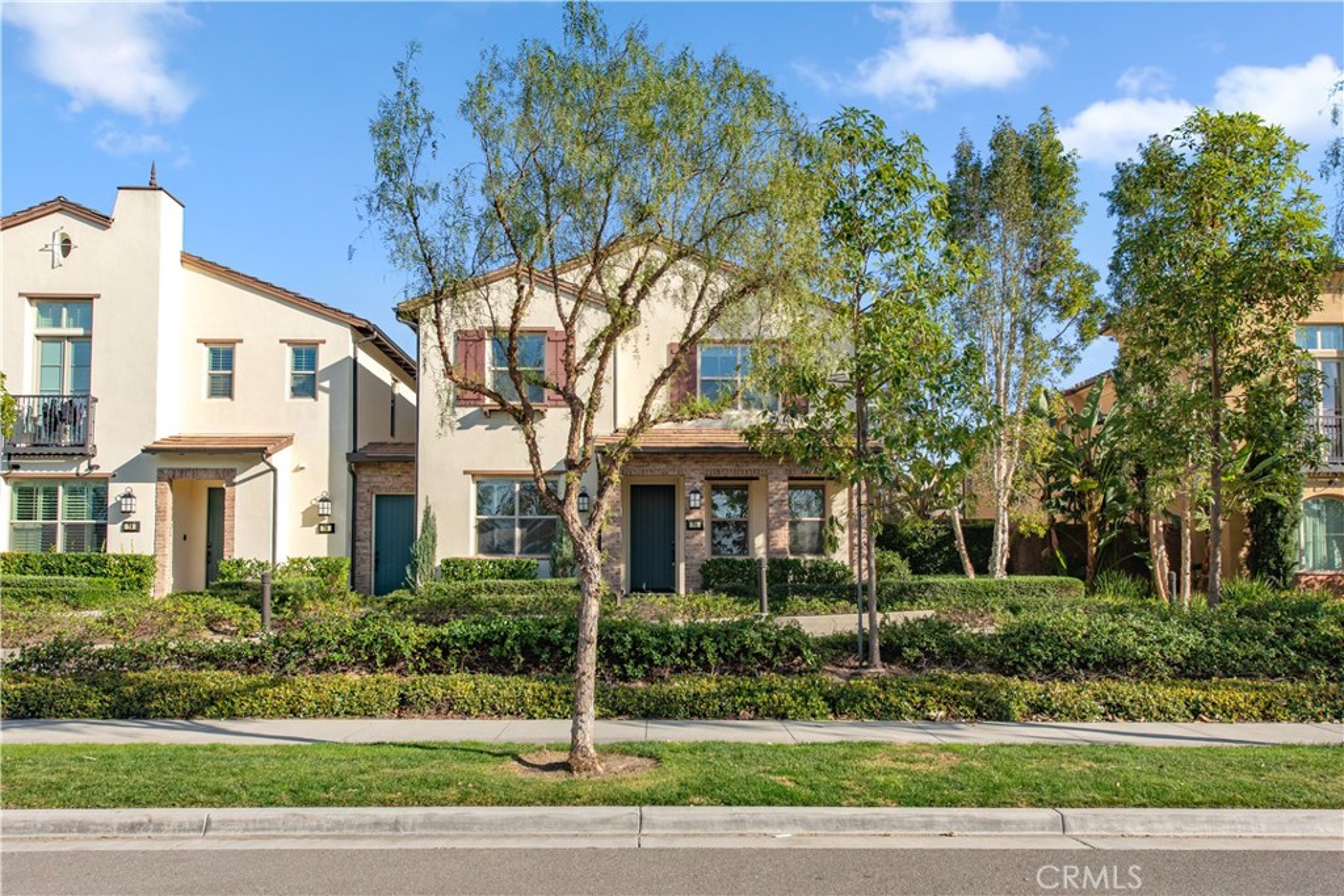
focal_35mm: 24
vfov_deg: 53.1
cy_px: 448
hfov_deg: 73.7
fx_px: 896
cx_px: 672
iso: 200
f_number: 10
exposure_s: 1/400
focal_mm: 24
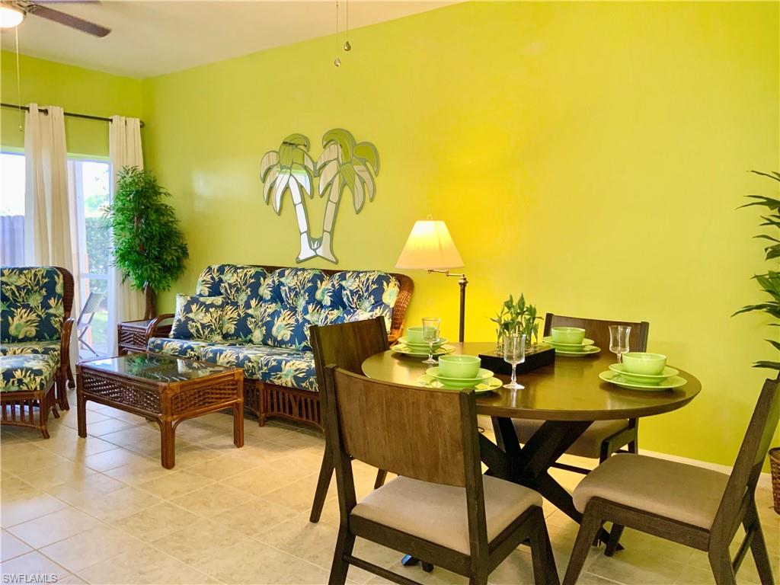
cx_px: 390
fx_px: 653
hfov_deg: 61.7
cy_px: 292
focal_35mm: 29
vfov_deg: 48.2
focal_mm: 3
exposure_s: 1/60
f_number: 1.8
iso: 160
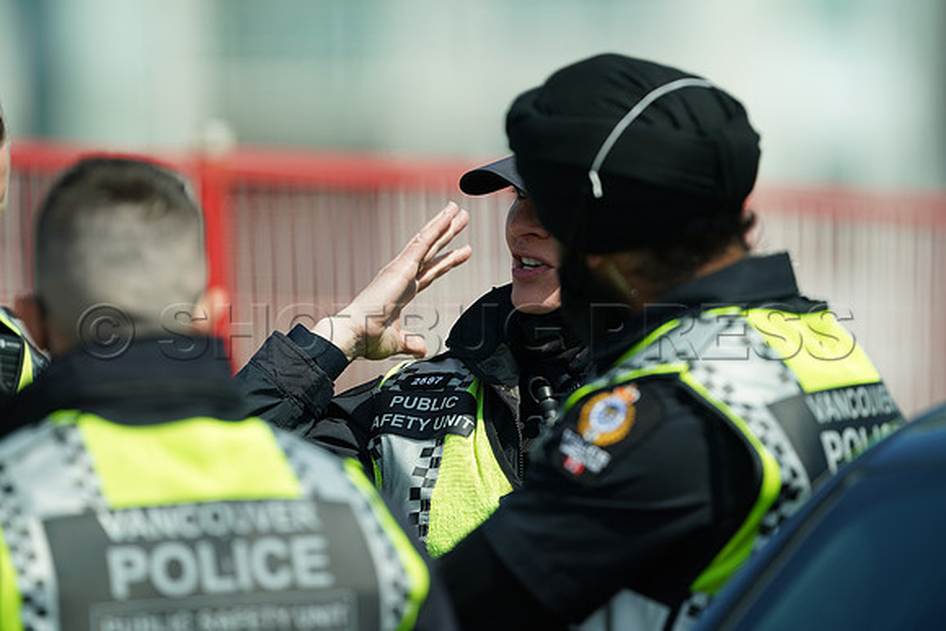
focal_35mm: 840
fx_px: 22077
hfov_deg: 2.5
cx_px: 473
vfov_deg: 1.6
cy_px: 316
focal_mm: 840
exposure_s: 1/320
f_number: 6.3
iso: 100
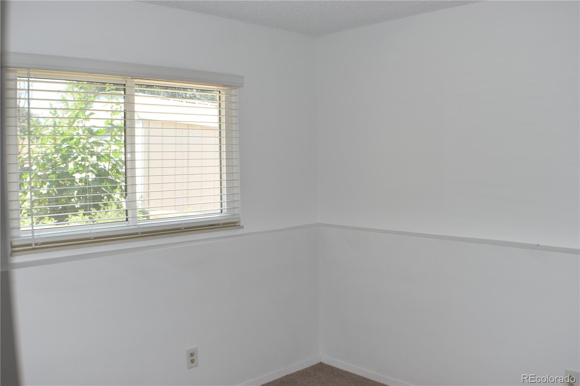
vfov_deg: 30.8
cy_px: 193
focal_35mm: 44
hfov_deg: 45.0
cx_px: 290
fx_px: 701
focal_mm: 29
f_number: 5.6
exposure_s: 1/125
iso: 320
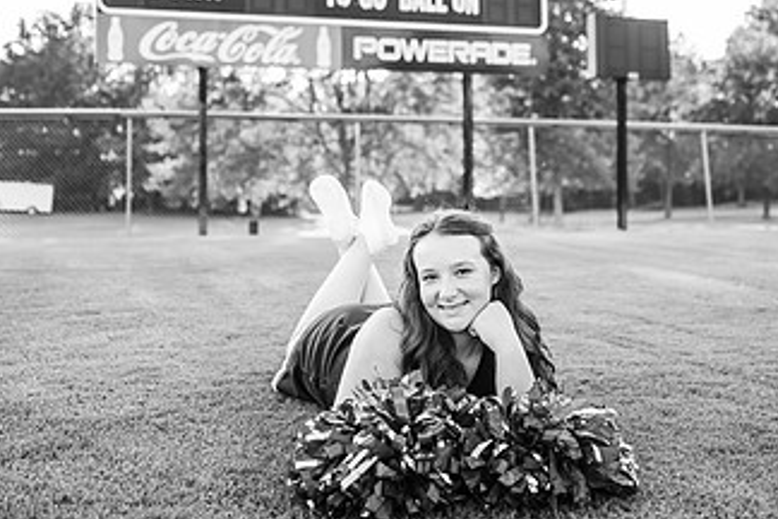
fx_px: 929
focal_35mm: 43
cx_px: 408
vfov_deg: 30.8
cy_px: 145
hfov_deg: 45.4
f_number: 2
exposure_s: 1/500
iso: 125
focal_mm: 24
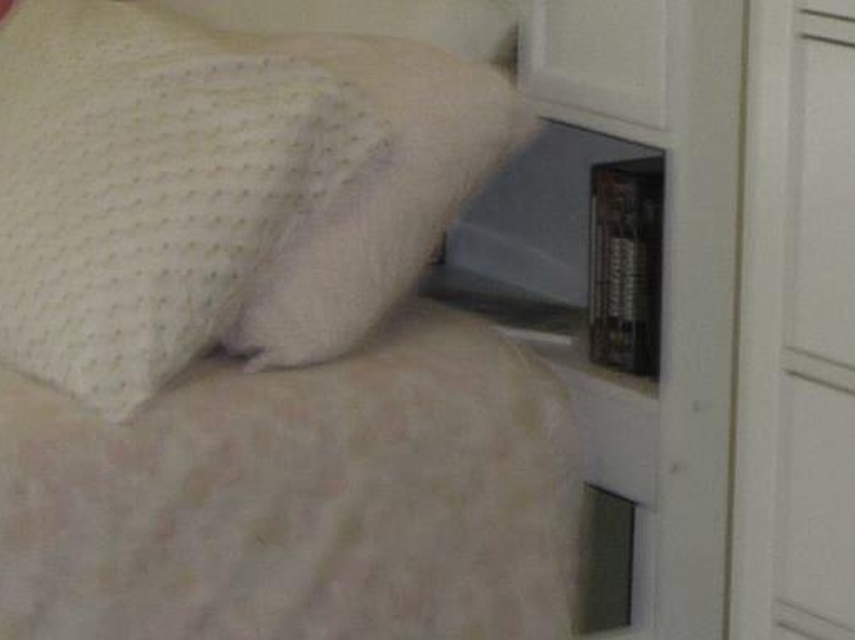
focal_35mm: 129
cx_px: -146
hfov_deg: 14.8
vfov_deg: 11.2
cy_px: -151
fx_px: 3184
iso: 100
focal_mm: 4.7
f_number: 3.3
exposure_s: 1/30
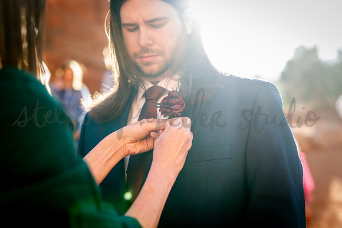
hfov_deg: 39.6
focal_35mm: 50
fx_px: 475
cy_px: 114
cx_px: 171
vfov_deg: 27.0
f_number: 2.5
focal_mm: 50
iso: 160
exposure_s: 1/500
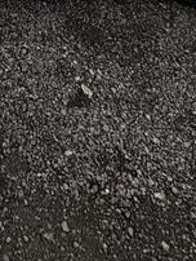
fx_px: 467
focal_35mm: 62
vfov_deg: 17.5
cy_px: -300
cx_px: -71
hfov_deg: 21.1
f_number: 2.2
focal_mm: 2.22
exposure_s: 1/544
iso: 40
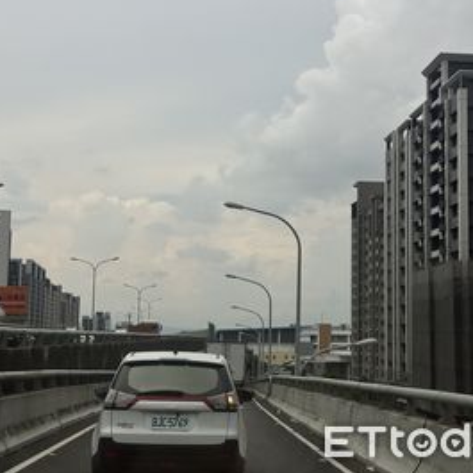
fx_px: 989
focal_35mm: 64
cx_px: 293
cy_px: 211
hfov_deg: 26.8
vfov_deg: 26.9
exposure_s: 1/6623
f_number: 1.78
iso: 64
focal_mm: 6.86
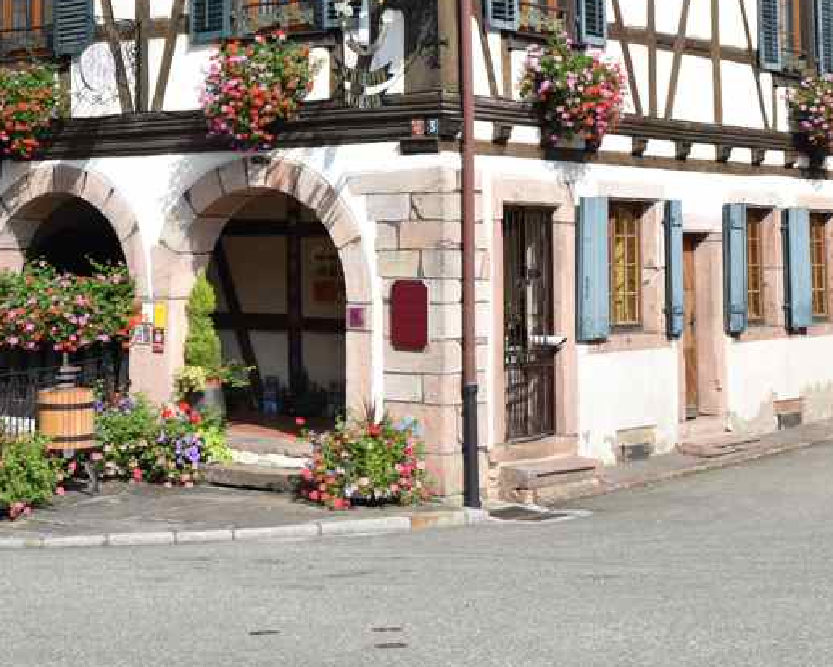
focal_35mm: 79
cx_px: 232
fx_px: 1948
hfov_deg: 23.9
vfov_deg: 18.9
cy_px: -3
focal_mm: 34
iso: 100
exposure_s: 1/125
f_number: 9
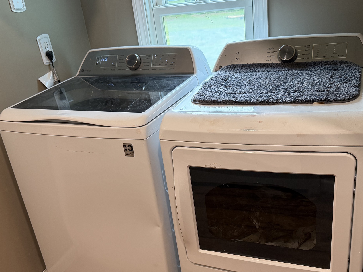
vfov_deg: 38.1
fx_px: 388
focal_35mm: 37
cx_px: 194
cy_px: 189
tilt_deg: -27.4
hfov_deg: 50.1
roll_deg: +6.6
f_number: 1.78
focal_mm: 6.76
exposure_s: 1/120
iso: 250
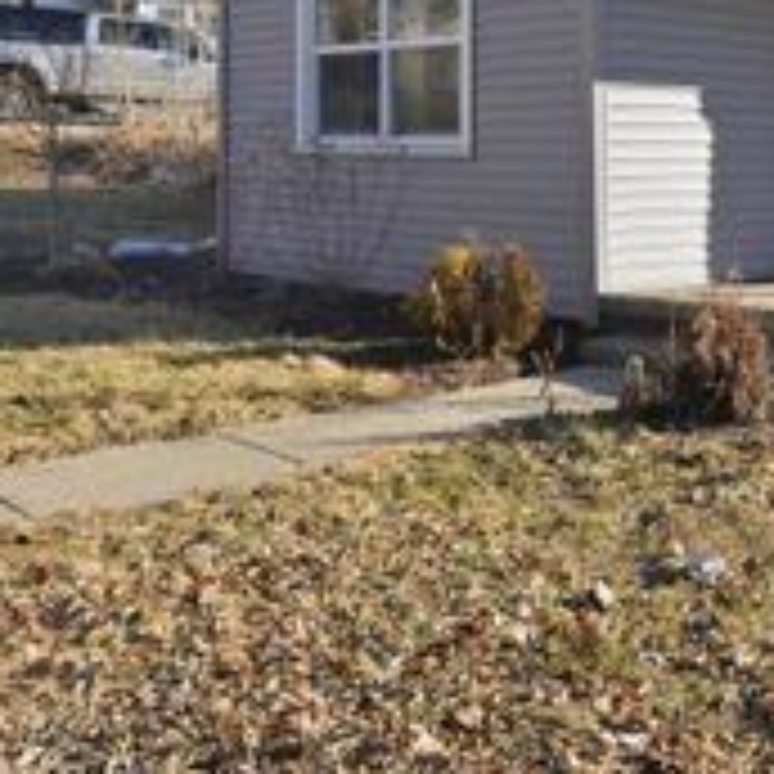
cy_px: 47
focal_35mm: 52
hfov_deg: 29.4
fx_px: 1315
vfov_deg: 31.0
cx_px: 860
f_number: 16
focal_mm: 14
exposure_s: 1/400
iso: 640
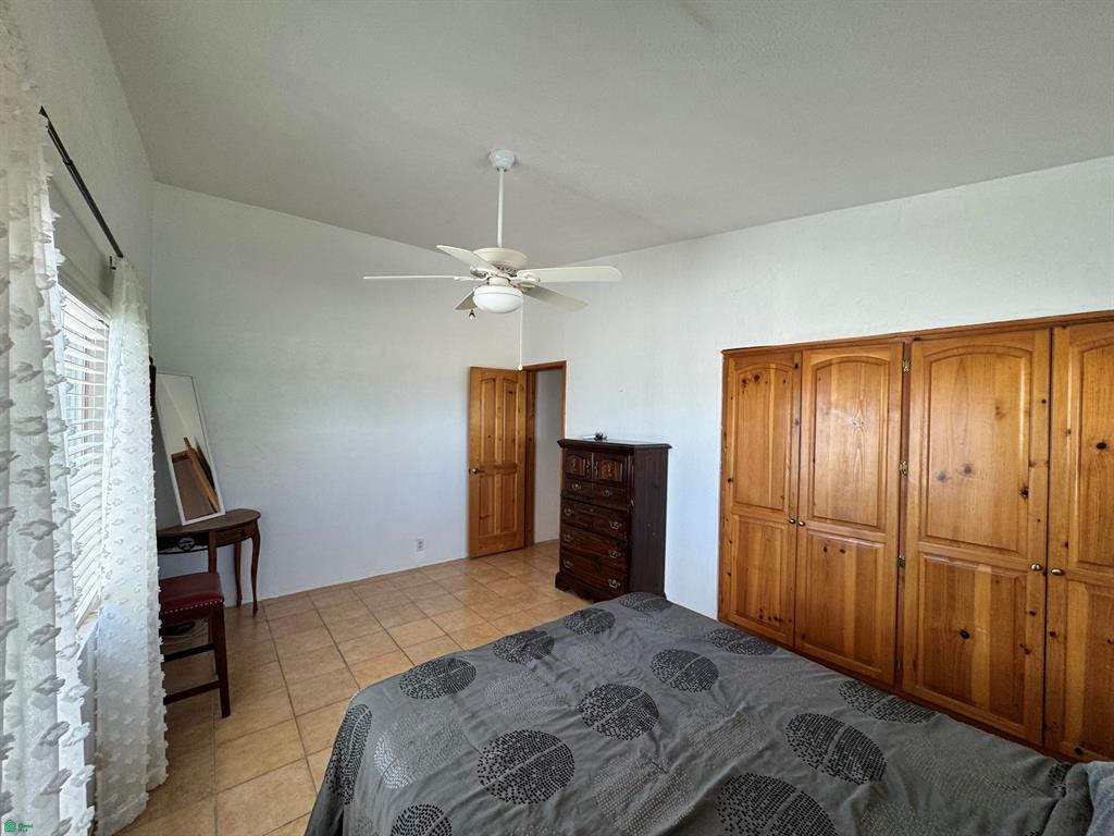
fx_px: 451
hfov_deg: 102.1
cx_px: 557
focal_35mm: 14
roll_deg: -1.0
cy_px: 418
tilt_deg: -0.6
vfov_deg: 85.7
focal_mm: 2.22
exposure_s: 1/99
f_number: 2.2
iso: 80
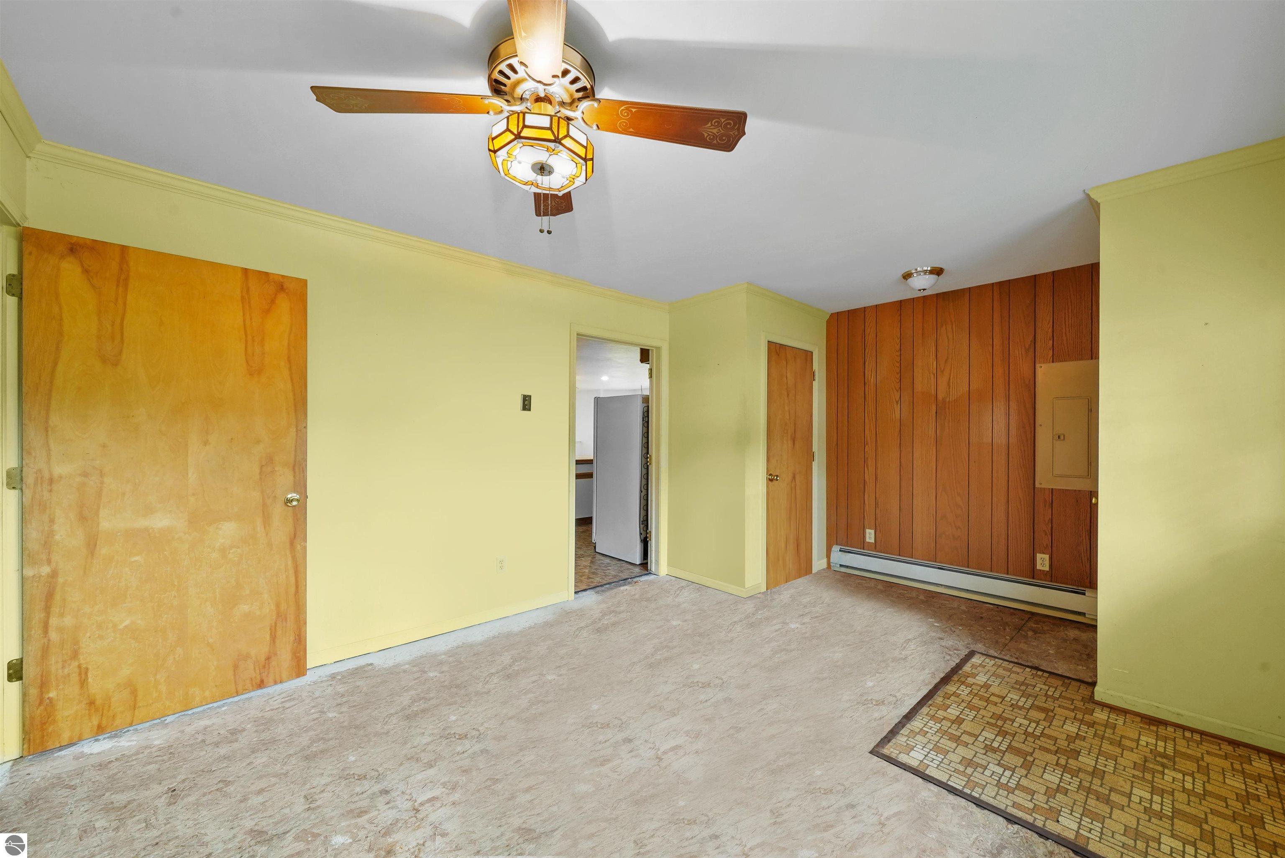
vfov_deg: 85.5
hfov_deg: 108.3
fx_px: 464
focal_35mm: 13
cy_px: 429
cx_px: 642
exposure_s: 1
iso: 2000
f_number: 10
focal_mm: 13
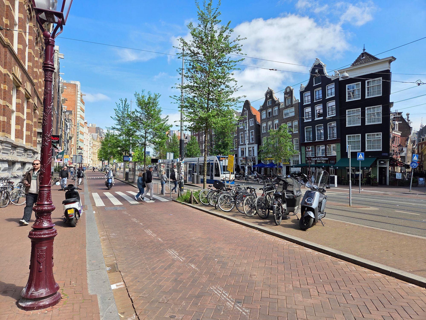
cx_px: 213
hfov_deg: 73.9
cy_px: 160
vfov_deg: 58.9
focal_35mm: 23
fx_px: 283
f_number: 1.8
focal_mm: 5.4
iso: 80
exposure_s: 1/2436
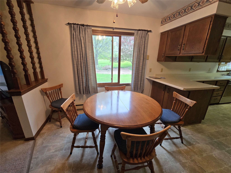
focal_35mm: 13
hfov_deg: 106.2
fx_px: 87
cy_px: 86
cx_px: 116
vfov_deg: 89.9
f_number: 2.2
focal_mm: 2.2
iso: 250
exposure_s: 1/60
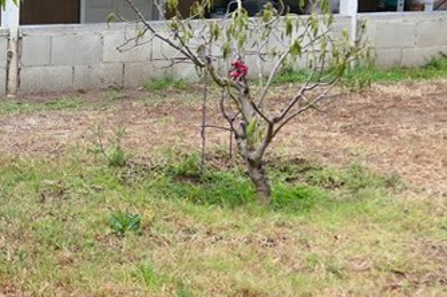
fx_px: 1637
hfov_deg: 15.0
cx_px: -95
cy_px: 50
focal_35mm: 132
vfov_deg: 10.3
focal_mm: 15.6
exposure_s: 1/800
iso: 125
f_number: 2.8
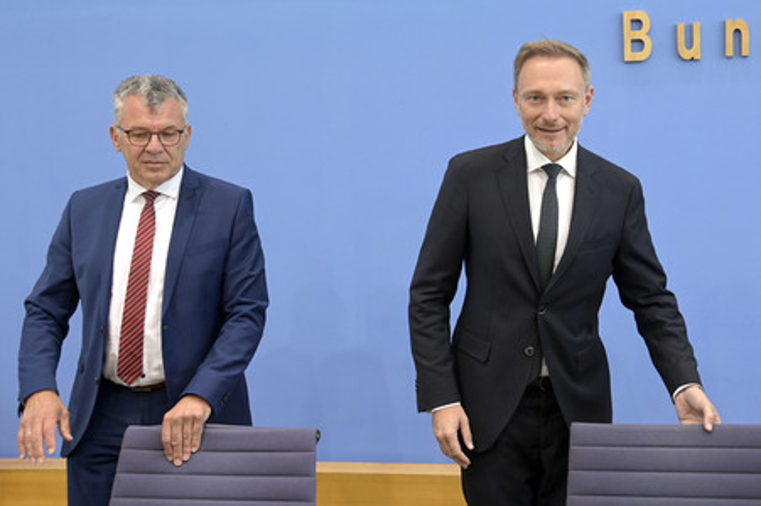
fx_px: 803
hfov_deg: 50.7
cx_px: 380
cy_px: 253
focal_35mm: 38
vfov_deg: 35.0
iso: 3200
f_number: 5.6
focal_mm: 38
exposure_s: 1/400
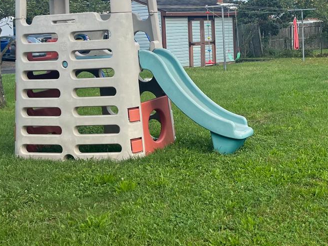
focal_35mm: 57
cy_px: 32
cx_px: 324
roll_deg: +1.4
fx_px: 540
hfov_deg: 31.4
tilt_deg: -2.0
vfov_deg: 25.0
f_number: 1.6
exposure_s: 1/1748
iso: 50
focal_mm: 5.1
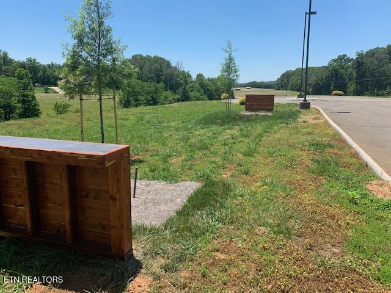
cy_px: 146
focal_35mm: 26
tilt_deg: -11.9
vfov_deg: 53.1
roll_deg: -0.5
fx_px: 294
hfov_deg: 67.3
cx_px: 196
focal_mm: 4.25
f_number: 1.8
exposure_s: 1/1560
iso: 25
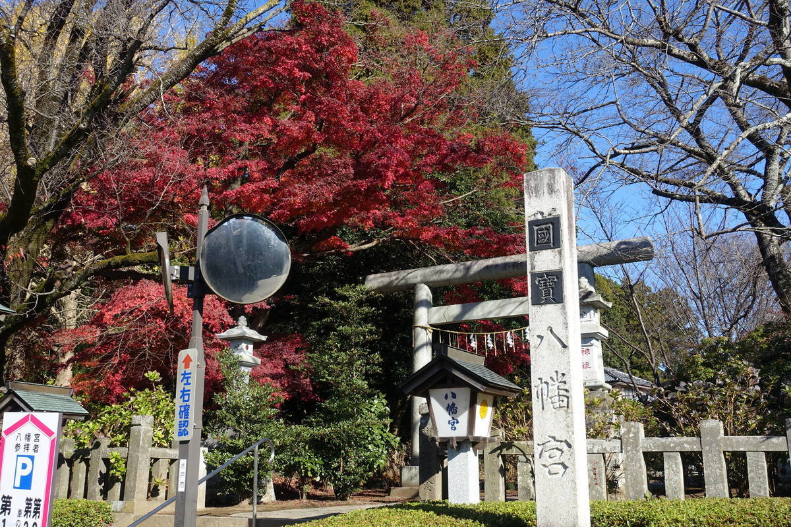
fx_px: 813
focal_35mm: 37
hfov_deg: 51.9
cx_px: 396
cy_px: 264
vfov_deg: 35.9
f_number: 5.6
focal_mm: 13.53
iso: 125
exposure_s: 1/320
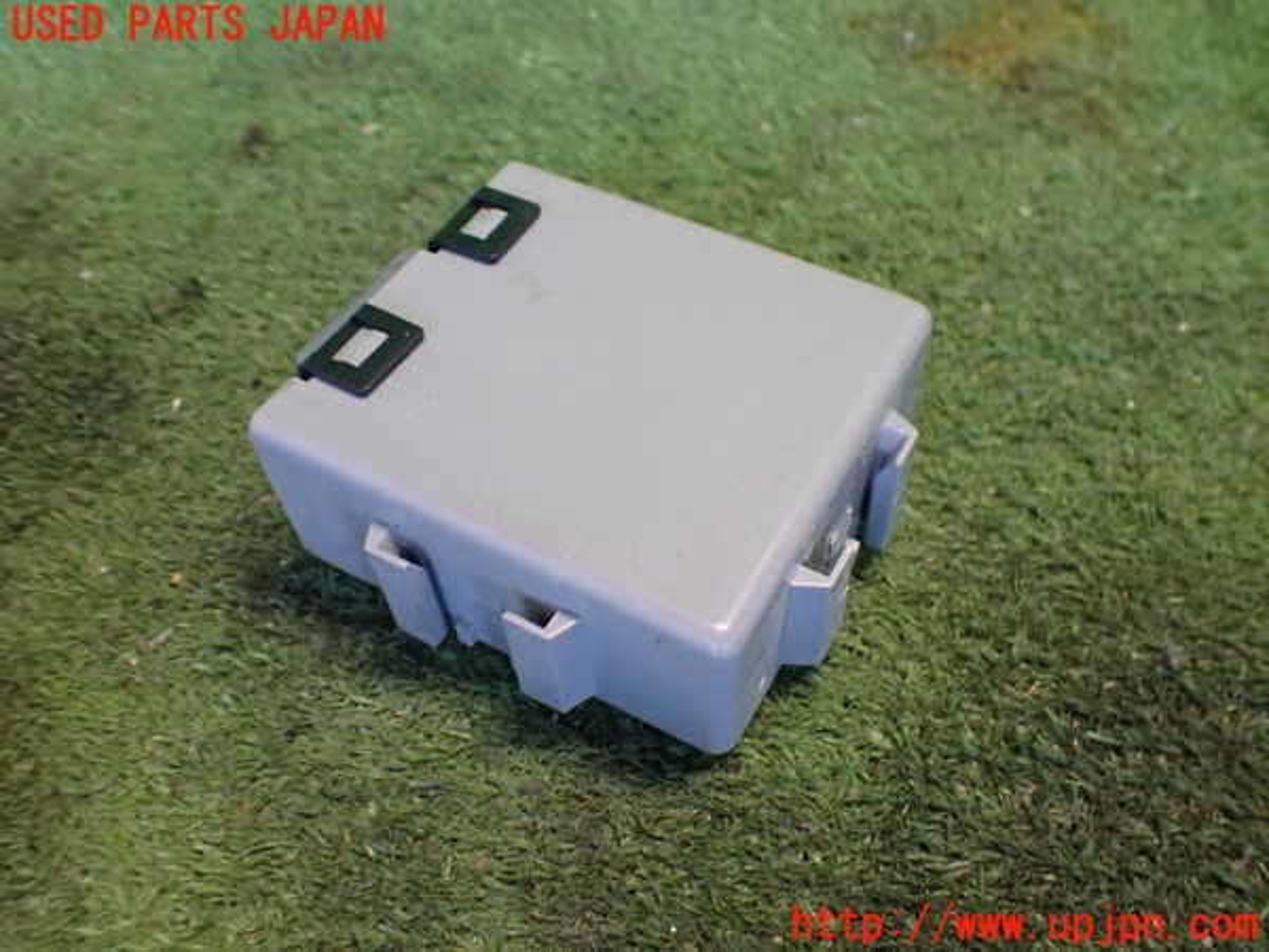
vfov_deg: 46.8
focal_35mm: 30
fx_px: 1100
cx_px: 634
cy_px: 476
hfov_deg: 60.0
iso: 800
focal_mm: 5.4
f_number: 2.3
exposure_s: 1/60
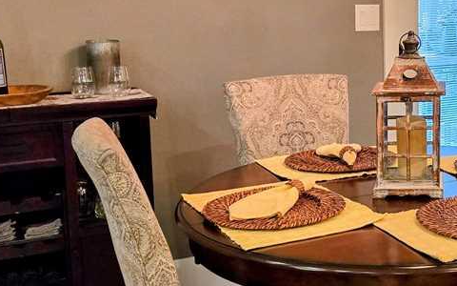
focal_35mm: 65
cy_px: 104
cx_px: 445
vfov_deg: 20.0
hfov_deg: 29.7
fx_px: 810
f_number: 1.8
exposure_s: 1/120
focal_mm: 5.4
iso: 500
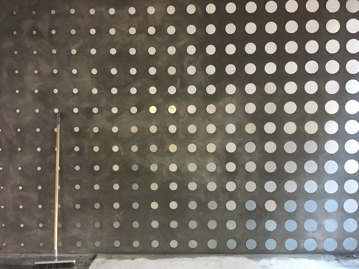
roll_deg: +0.4
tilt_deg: -3.1
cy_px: 134
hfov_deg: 61.7
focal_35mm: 29
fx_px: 301
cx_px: 180
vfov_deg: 48.2
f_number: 2.2
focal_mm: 4.15
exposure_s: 1/25
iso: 200
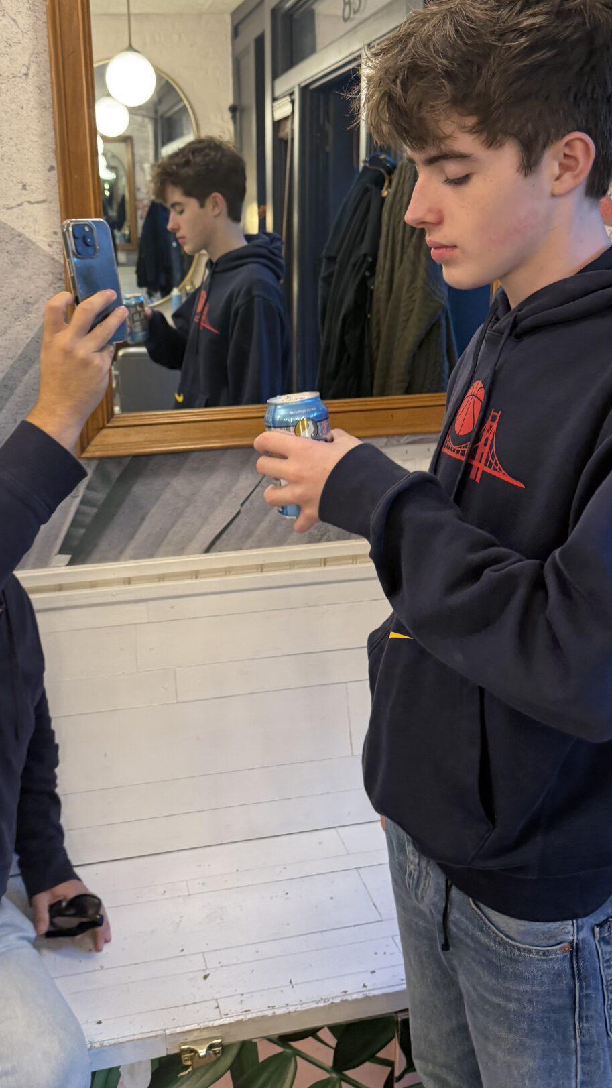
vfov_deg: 59.0
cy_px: 437
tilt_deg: -12.1
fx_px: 952
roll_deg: -0.1
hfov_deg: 35.4
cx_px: 231
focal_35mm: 33
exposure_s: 1/120
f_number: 1.78
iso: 200
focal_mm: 6.76
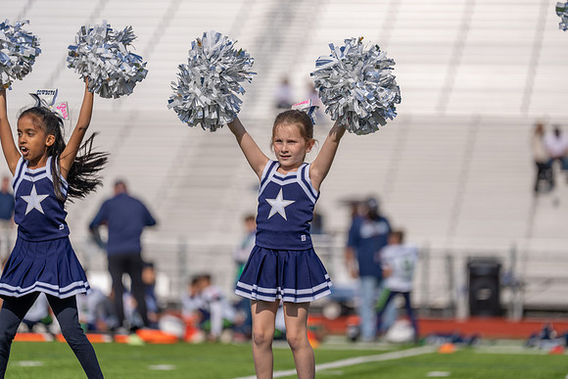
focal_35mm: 197
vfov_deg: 7.0
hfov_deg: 10.4
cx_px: 284
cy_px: 190
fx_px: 3109
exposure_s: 1/3200
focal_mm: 197
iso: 100
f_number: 2.8
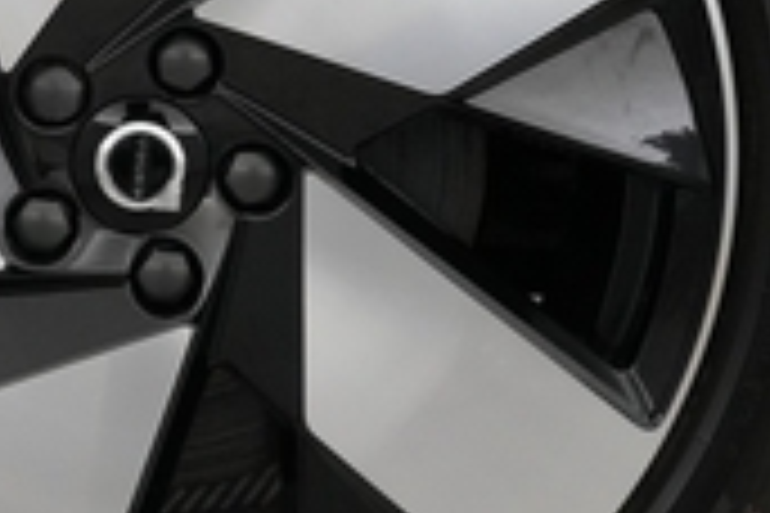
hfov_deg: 22.3
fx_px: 1925
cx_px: 149
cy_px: 153
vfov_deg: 15.1
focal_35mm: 90
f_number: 4.5
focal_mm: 24
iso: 5000
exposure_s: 1/160
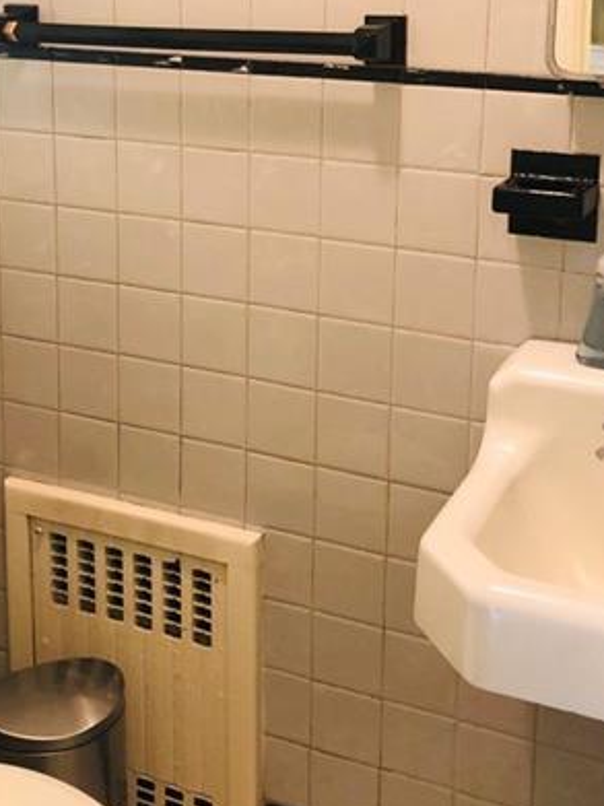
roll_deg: +0.1
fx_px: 1280
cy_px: 190
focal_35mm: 55
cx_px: 239
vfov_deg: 34.1
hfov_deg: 26.5
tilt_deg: -11.2
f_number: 1.8
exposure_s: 1/15
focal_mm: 3.99
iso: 40
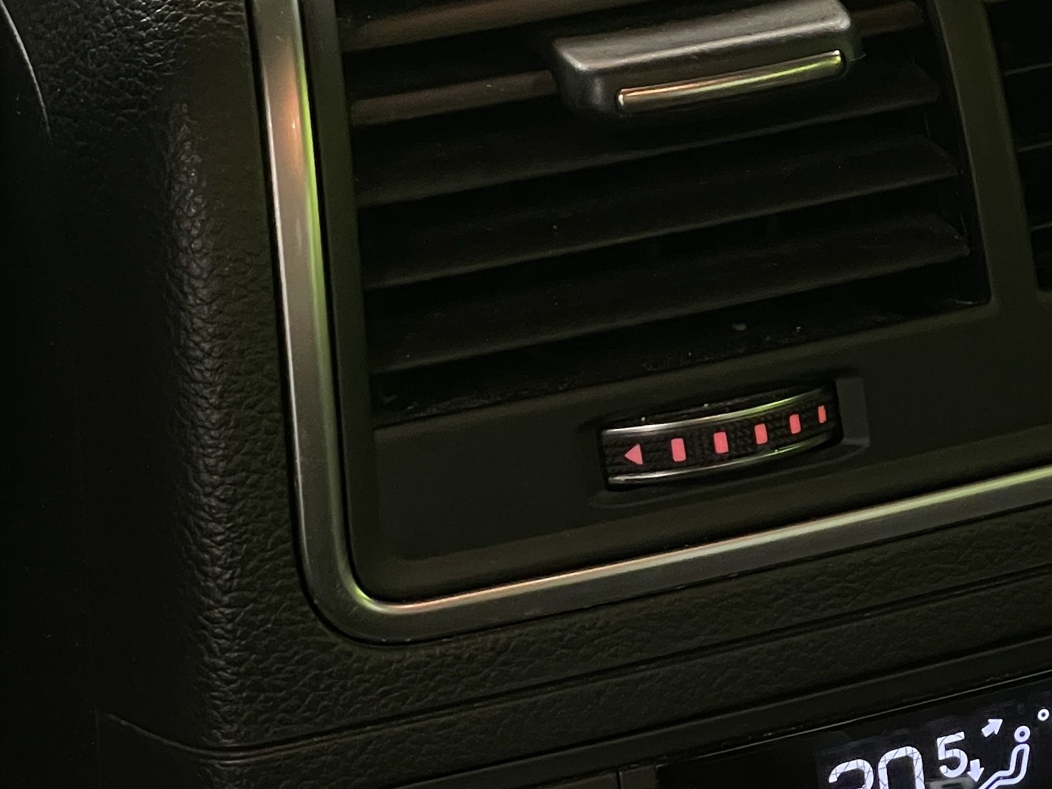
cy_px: 595
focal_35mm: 127
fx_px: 3859
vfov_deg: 11.6
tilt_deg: -34.5
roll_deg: -2.3
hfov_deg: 15.3
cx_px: 1046
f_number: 2
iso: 500
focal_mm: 6
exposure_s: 1/60
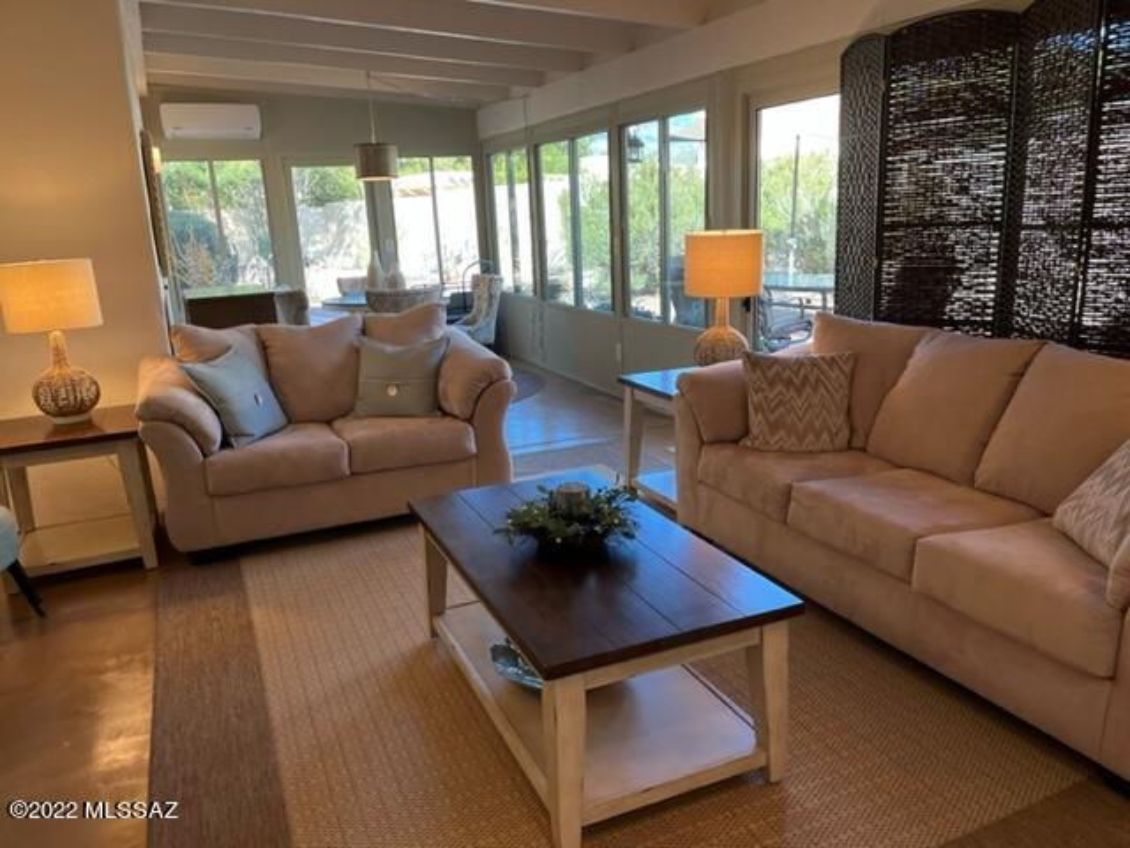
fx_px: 849
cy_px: 424
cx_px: 565
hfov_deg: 67.3
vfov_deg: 53.1
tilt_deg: -14.1
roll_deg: +2.1
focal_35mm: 26
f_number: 1.6
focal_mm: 5.1
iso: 125
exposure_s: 1/120
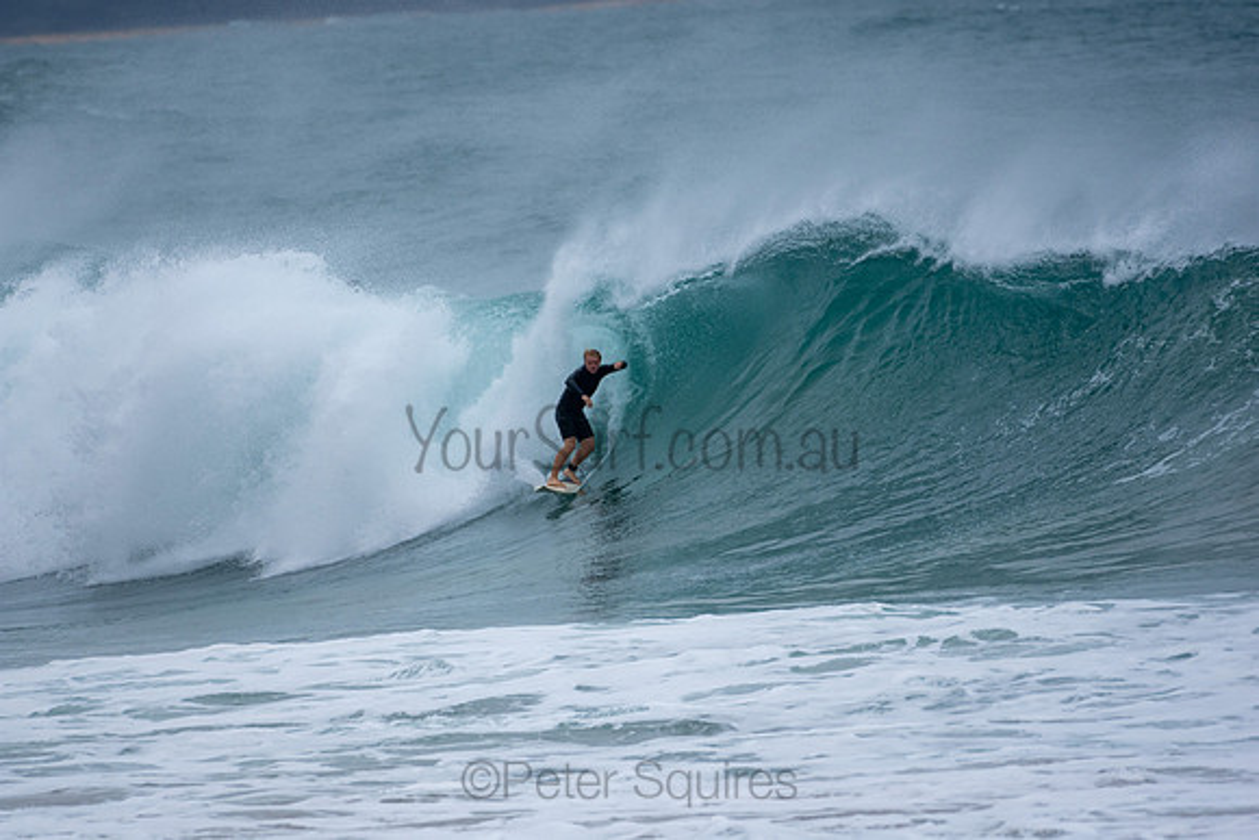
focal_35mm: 750
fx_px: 26234
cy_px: 420
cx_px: 630
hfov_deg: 2.7
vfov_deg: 1.8
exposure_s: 1/1000
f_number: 5.6
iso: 250
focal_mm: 500
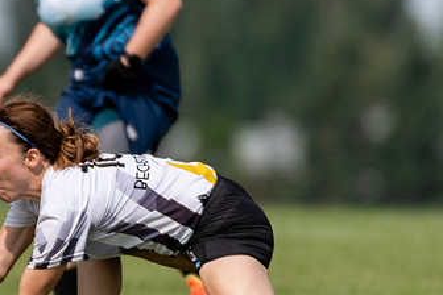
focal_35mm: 1649
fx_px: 20290
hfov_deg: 1.3
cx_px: -151
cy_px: 172
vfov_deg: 0.8
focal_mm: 400
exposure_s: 1/1250
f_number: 4
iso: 100
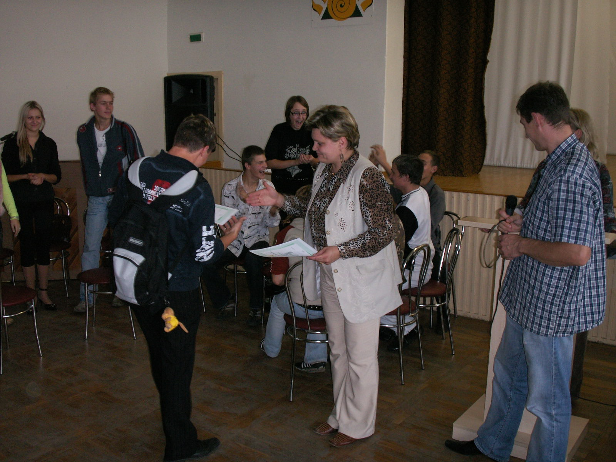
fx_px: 658
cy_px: 231
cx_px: 308
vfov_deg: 38.7
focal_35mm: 37
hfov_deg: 50.1
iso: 100
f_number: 3.5
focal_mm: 7.7
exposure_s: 1/40
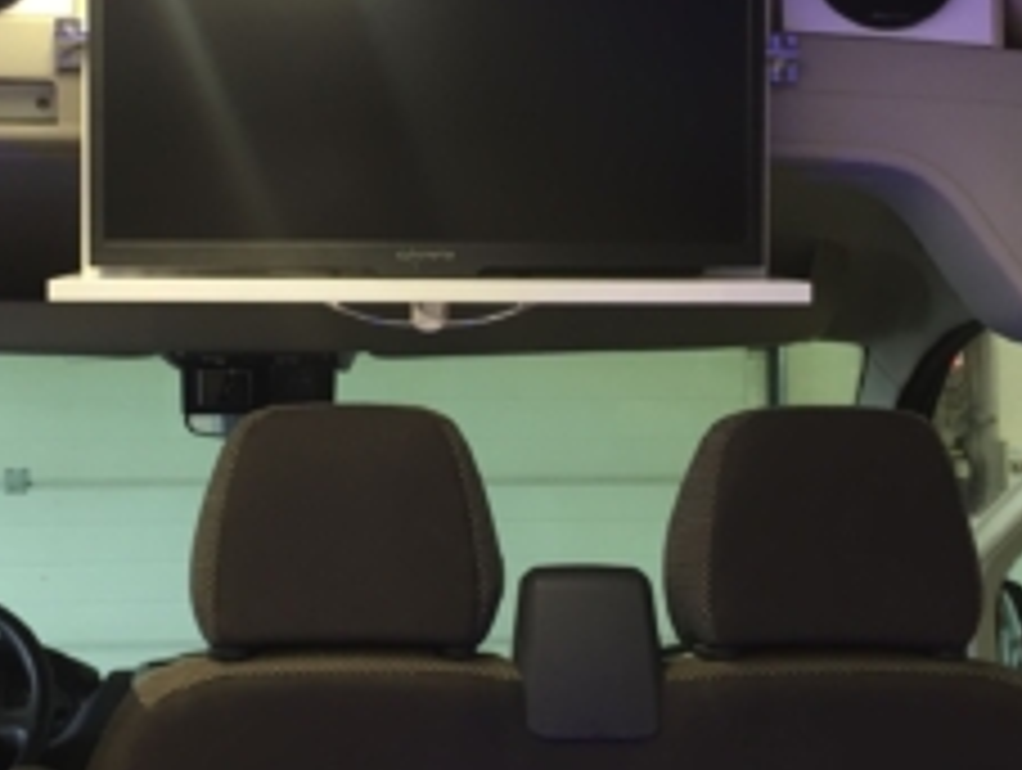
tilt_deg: +4.3
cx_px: 401
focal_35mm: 51
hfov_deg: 37.3
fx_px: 1508
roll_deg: -1.1
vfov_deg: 28.4
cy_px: 239
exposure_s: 1/33
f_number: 2.2
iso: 125
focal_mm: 4.15
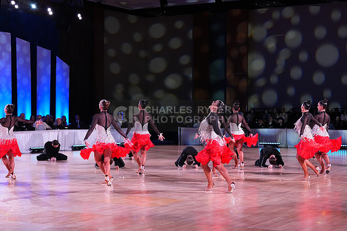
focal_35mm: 70
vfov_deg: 19.5
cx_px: 174
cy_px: 116
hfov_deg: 28.8
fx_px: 675
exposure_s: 1/320
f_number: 5
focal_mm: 70
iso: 5000
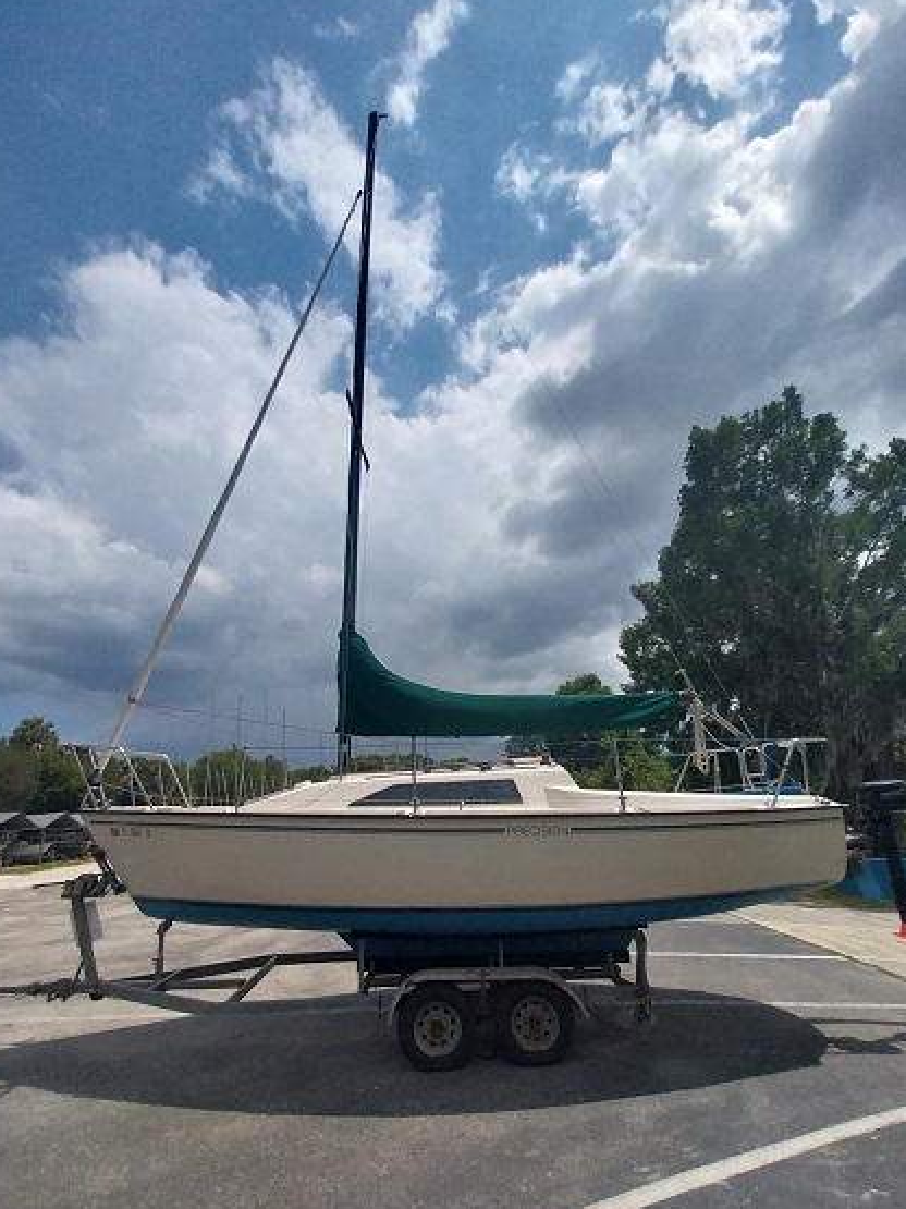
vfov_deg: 97.8
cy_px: 671
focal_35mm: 15
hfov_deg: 81.6
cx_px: 427
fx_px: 524
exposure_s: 1/3779
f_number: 2.2
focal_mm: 1.13
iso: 64
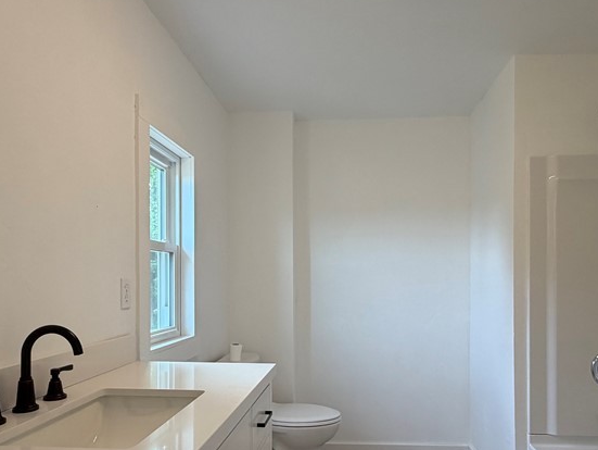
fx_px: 449
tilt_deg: -0.4
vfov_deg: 52.6
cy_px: 280
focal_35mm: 26
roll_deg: +0.3
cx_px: 326
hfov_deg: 67.1
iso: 160
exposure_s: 1/120
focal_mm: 2.22
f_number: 2.2
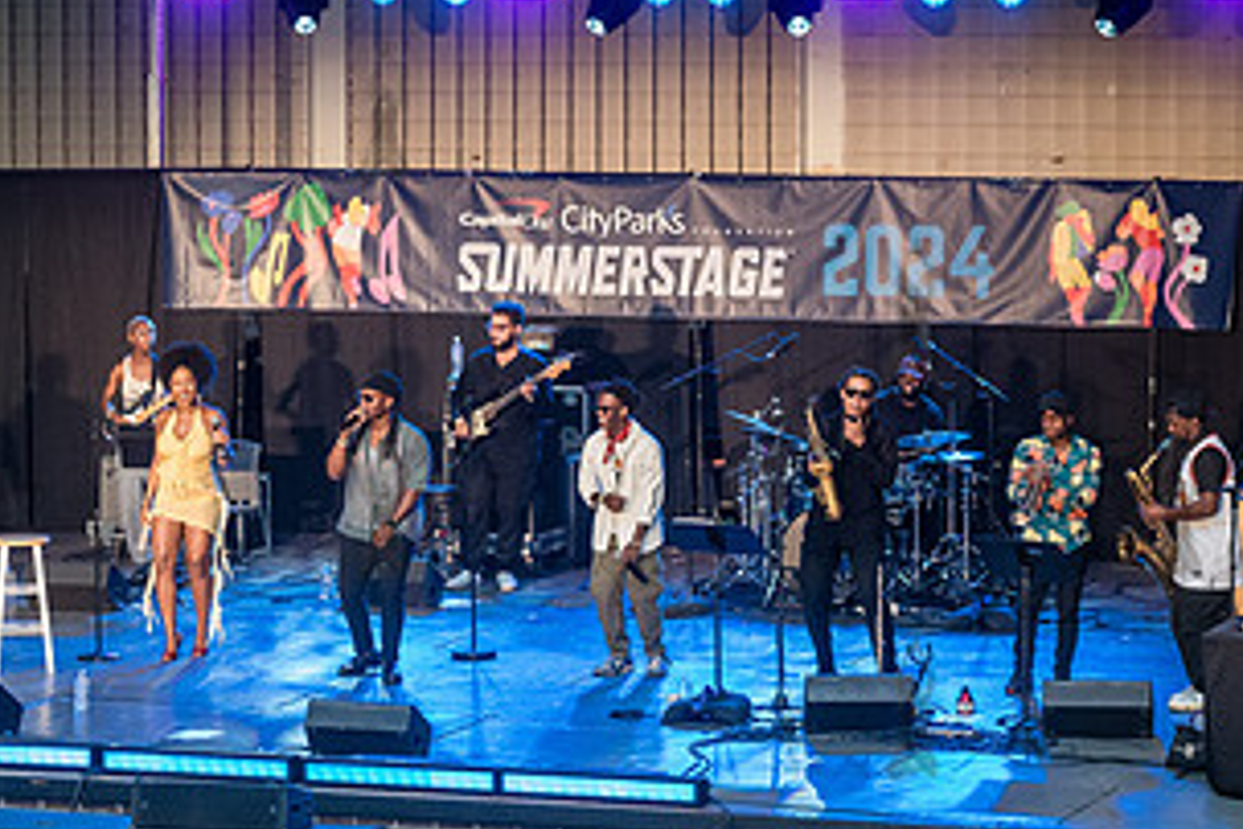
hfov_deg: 12.1
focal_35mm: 169
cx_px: 363
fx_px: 5835
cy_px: 506
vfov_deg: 8.1
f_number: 4
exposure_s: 1/500
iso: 3200
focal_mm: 86
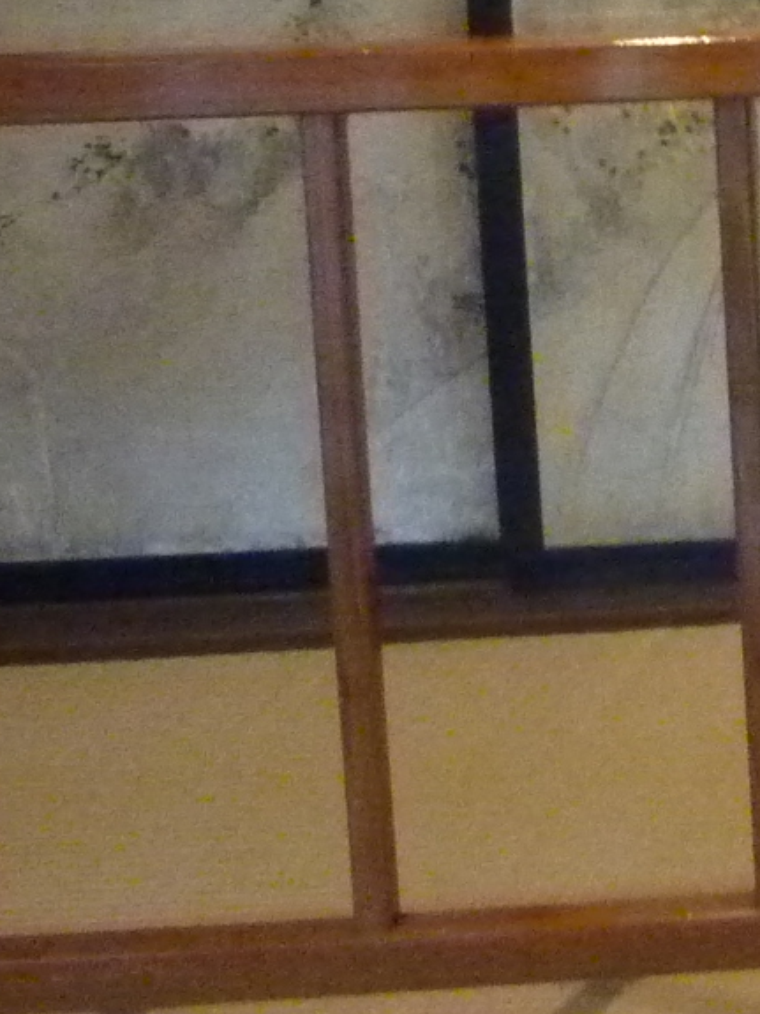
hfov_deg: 13.0
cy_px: -335
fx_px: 2606
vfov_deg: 20.0
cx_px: 1779
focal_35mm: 89
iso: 800
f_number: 3.3
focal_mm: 4.1
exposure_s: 1/15
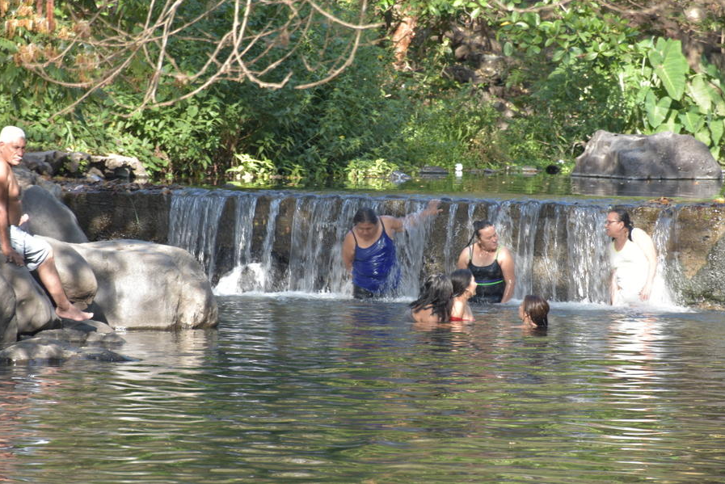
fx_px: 4432
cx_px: 351
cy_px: 231
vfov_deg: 6.3
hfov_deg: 9.4
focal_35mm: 220
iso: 125
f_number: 5.6
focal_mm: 140
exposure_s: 1/60
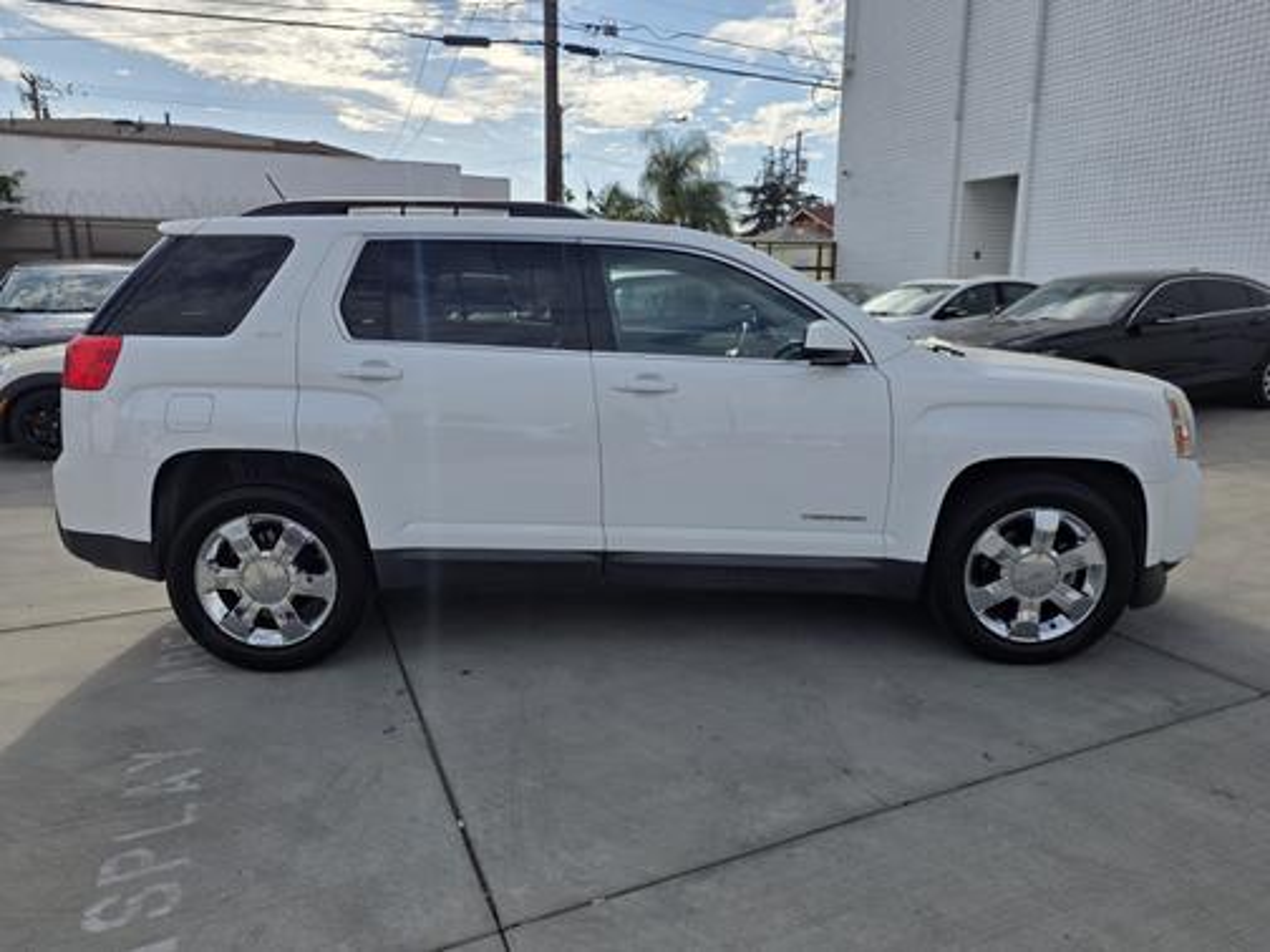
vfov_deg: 58.9
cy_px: 476
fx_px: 844
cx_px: 635
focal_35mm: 23
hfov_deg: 73.9
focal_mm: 6.25
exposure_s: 1/7944
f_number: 1.7
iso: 64
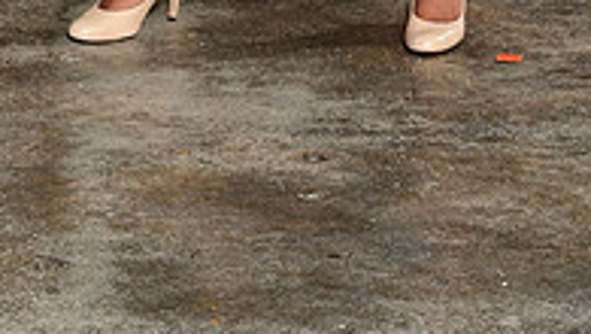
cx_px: 312
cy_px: -458
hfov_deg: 9.9
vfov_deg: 5.4
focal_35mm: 218
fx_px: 3419
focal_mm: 70
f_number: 6.3
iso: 1000
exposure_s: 1/160
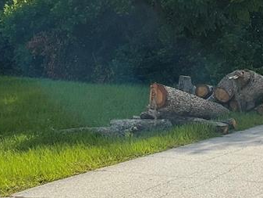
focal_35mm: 88
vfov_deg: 16.7
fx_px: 669
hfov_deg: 22.2
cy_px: 37
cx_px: 166
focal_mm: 3
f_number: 1.8
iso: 16
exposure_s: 1/2227
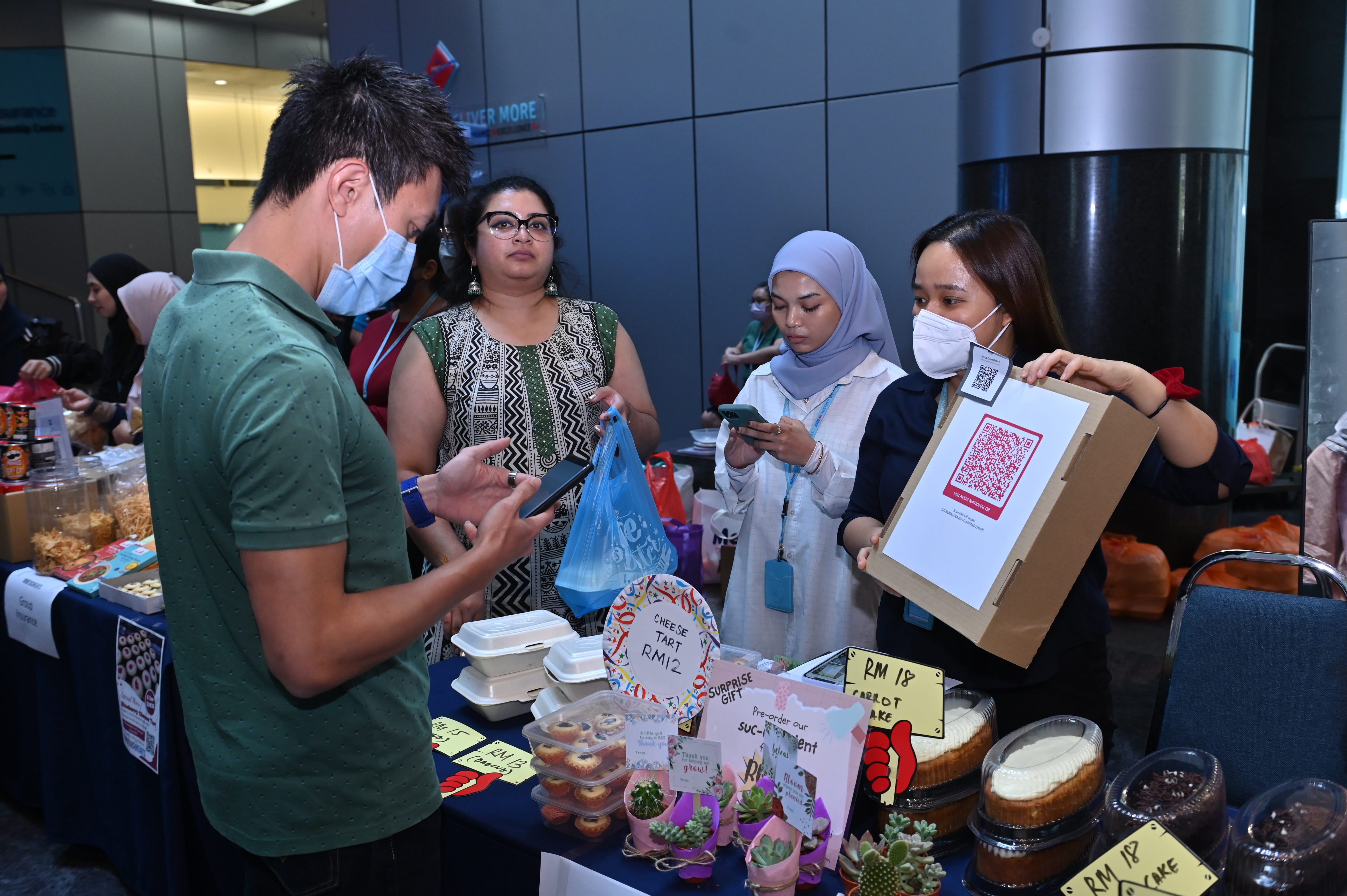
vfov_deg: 42.3
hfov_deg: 60.3
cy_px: 448
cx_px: 674
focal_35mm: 31
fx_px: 1159
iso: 1000
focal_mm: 31
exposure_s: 1/100
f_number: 4
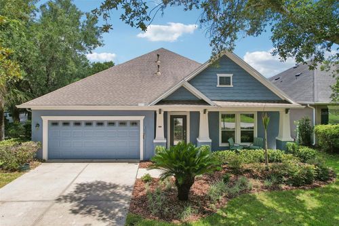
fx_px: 207
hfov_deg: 78.6
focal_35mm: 22
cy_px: 113
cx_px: 170
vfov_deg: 57.2
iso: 100
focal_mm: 8.4
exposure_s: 1/1250
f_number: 2.8
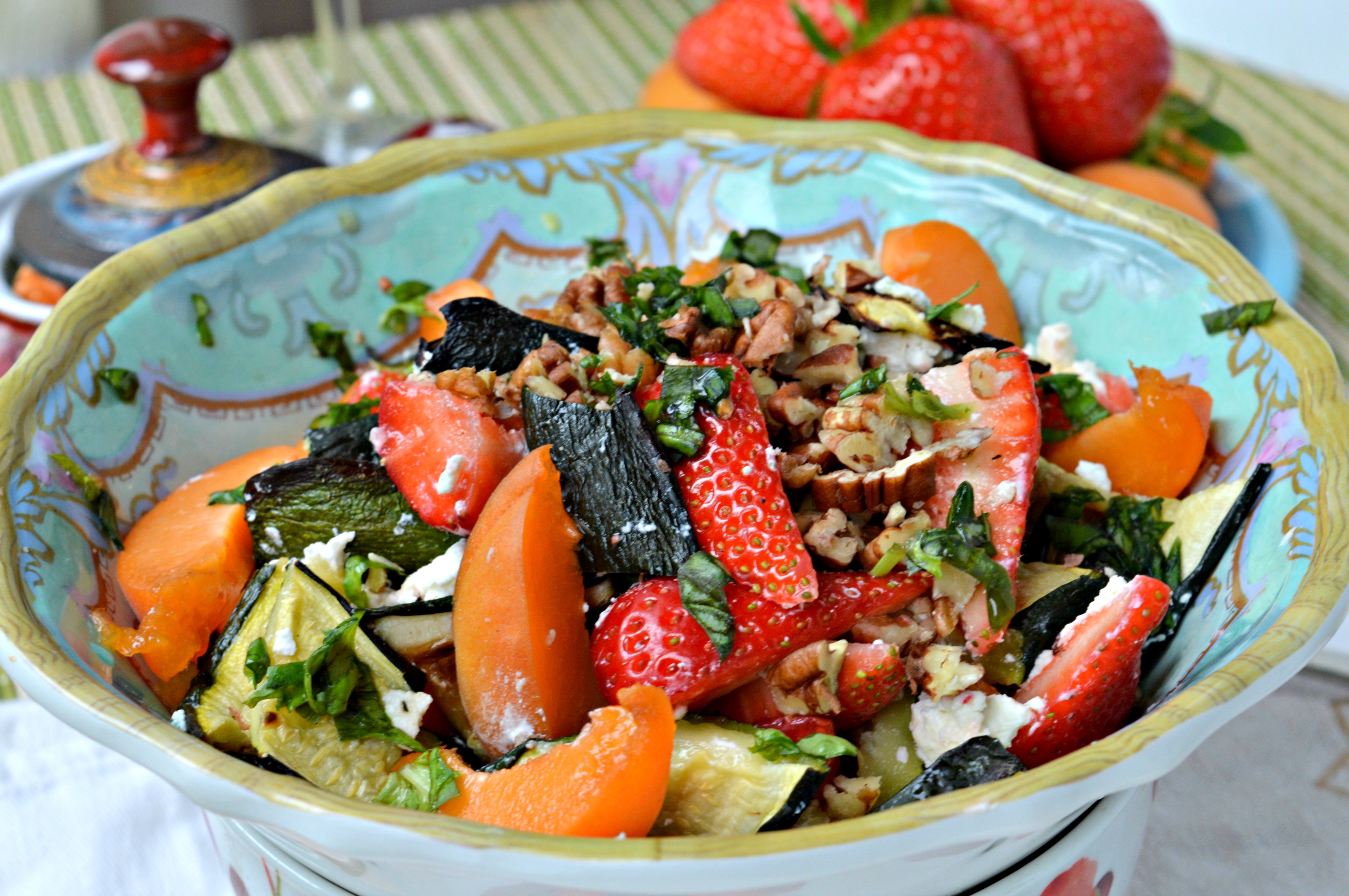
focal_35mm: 82
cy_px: 448
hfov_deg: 24.6
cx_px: 674
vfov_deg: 16.5
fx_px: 3089
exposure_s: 1/15
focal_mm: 55
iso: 400
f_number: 11
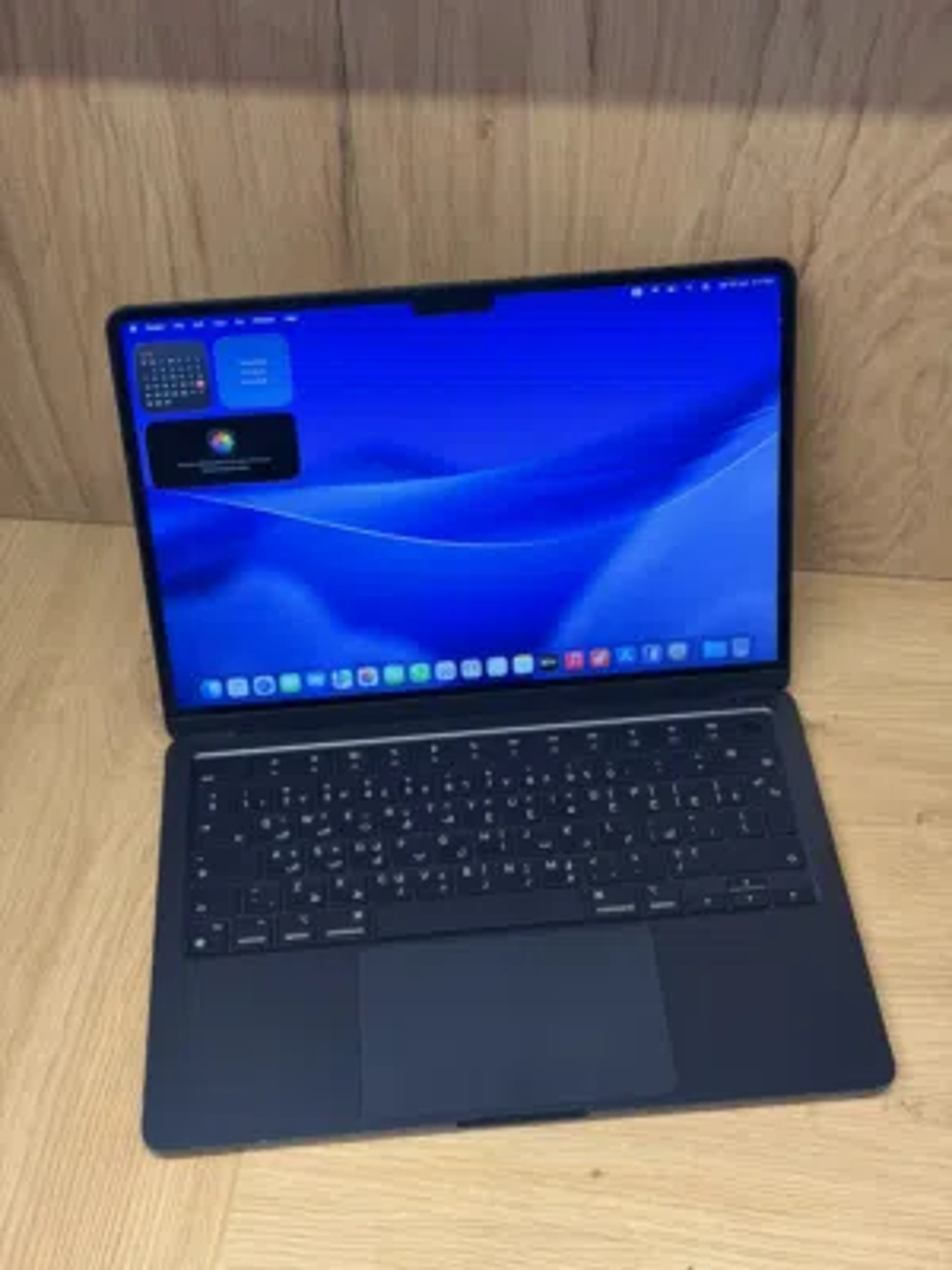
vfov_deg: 39.7
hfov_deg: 30.3
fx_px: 1760
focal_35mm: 48
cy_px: 635
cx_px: 476
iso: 200
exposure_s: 1/50
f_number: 1.78
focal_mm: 6.76
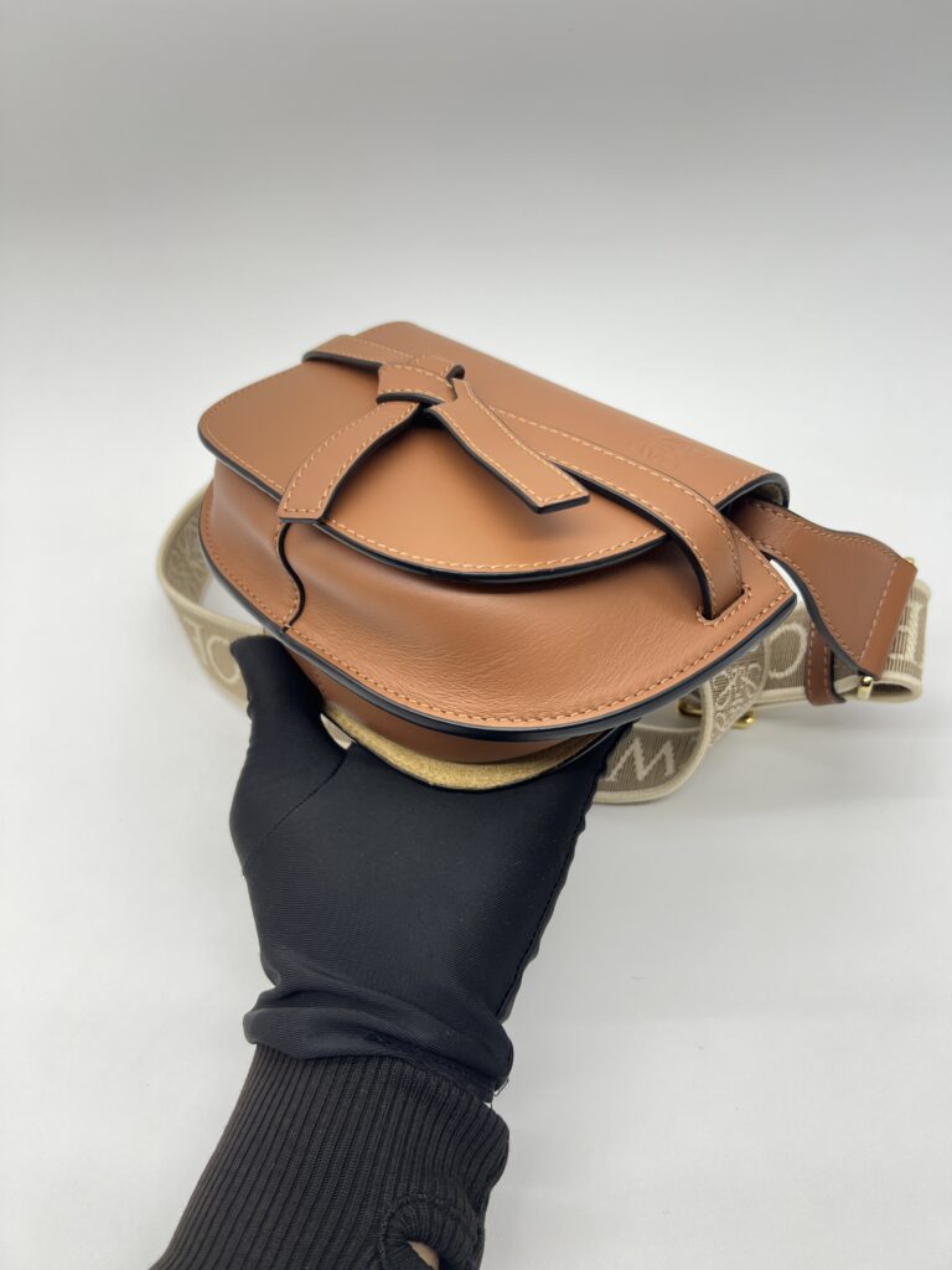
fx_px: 953
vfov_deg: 67.3
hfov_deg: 53.1
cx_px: 476
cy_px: 635
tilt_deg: -45.1
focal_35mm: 26
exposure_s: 1/100
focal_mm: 5.7
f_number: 1.5
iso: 50
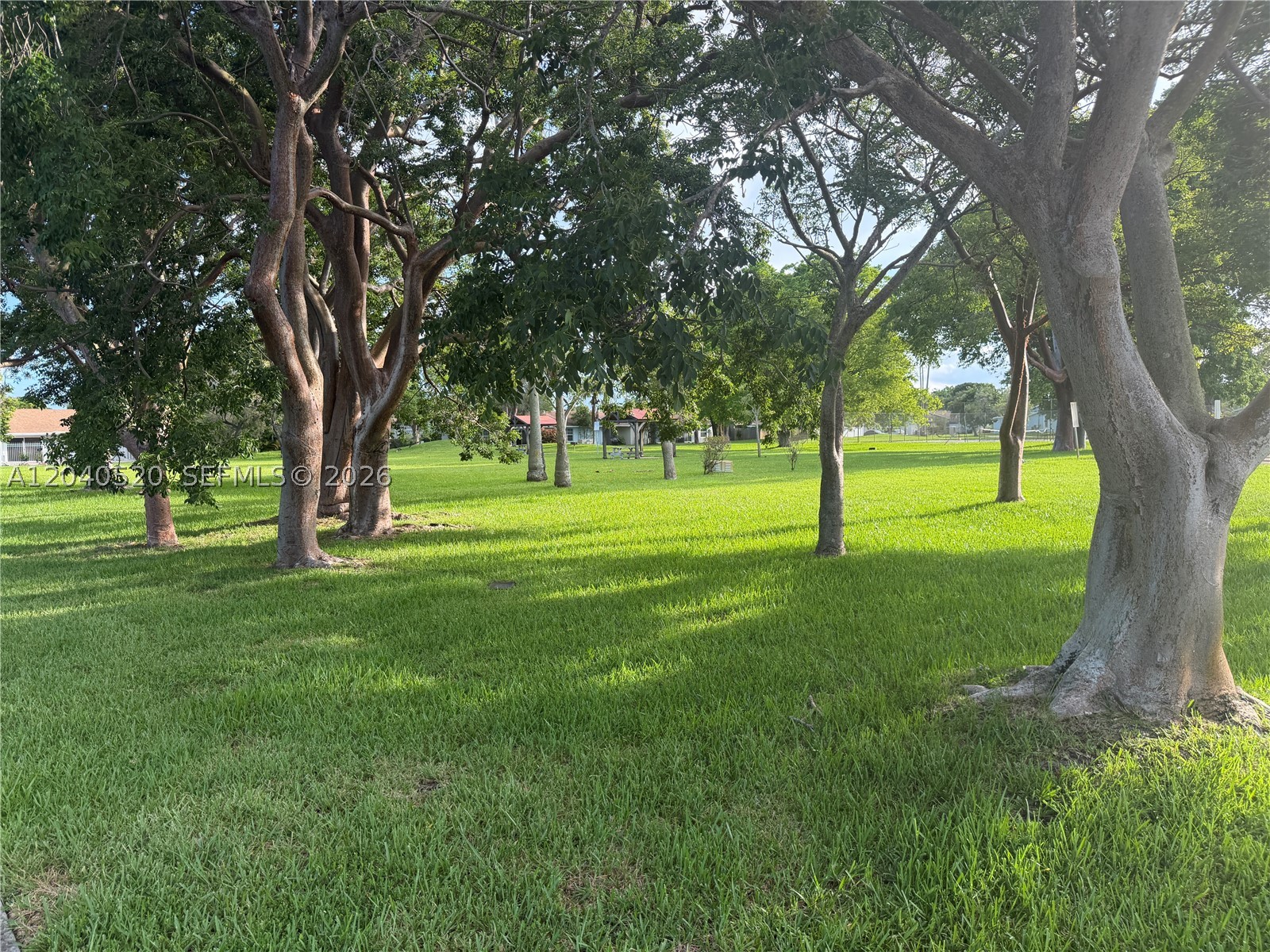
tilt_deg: -3.0
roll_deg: +1.5
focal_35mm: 24
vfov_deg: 56.8
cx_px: 635
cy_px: 476
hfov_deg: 71.6
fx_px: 881
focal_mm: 6.76
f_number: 1.78
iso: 100
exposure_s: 1/931
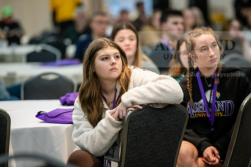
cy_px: 84
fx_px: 1395
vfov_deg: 6.9
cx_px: 126
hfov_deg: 10.3
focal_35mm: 200
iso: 2000
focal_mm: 200
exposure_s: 1/200
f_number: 3.2
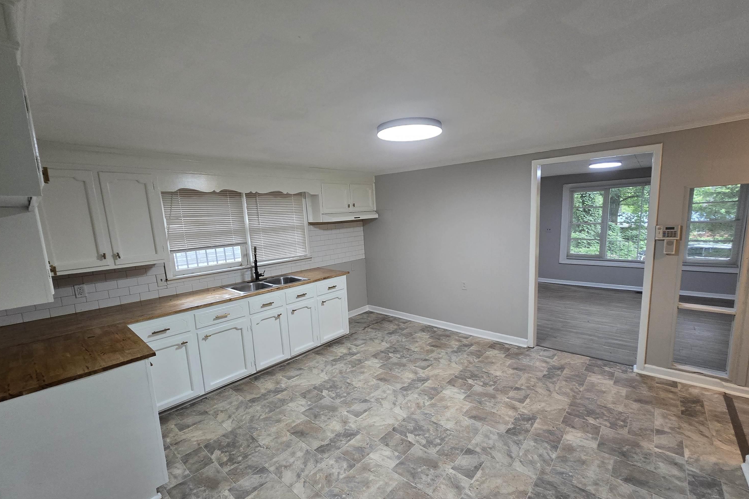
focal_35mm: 14
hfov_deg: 104.3
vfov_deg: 81.0
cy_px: 270
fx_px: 291
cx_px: 373
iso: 250
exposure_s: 1/60
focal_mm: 2.2
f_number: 2.2
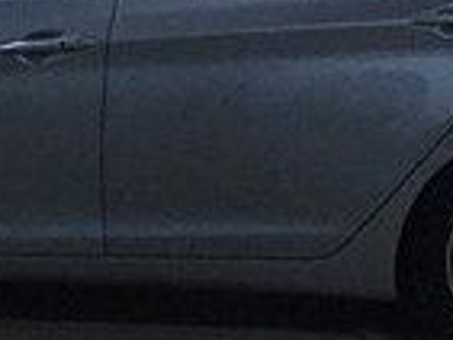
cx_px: 141
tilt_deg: -6.6
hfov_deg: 14.5
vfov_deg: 10.7
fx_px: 1781
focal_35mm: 136
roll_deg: -0.8
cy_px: -75
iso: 250
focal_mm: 4.15
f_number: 2.2
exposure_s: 1/17
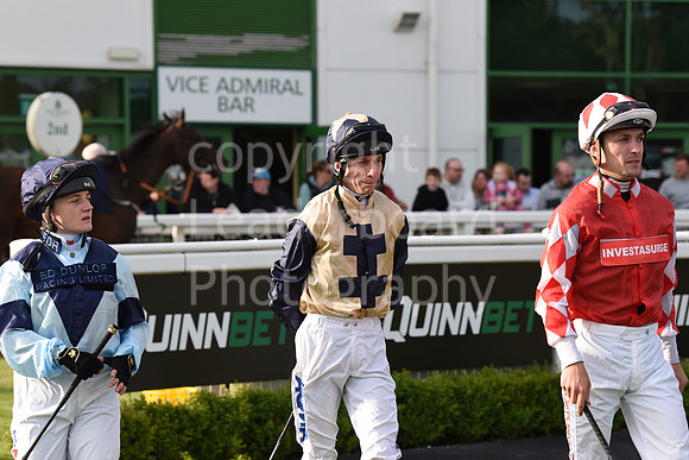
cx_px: 344
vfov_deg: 10.2
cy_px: 230
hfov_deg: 15.2
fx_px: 2584
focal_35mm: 135
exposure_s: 1/1600
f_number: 5.6
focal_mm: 135
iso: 800
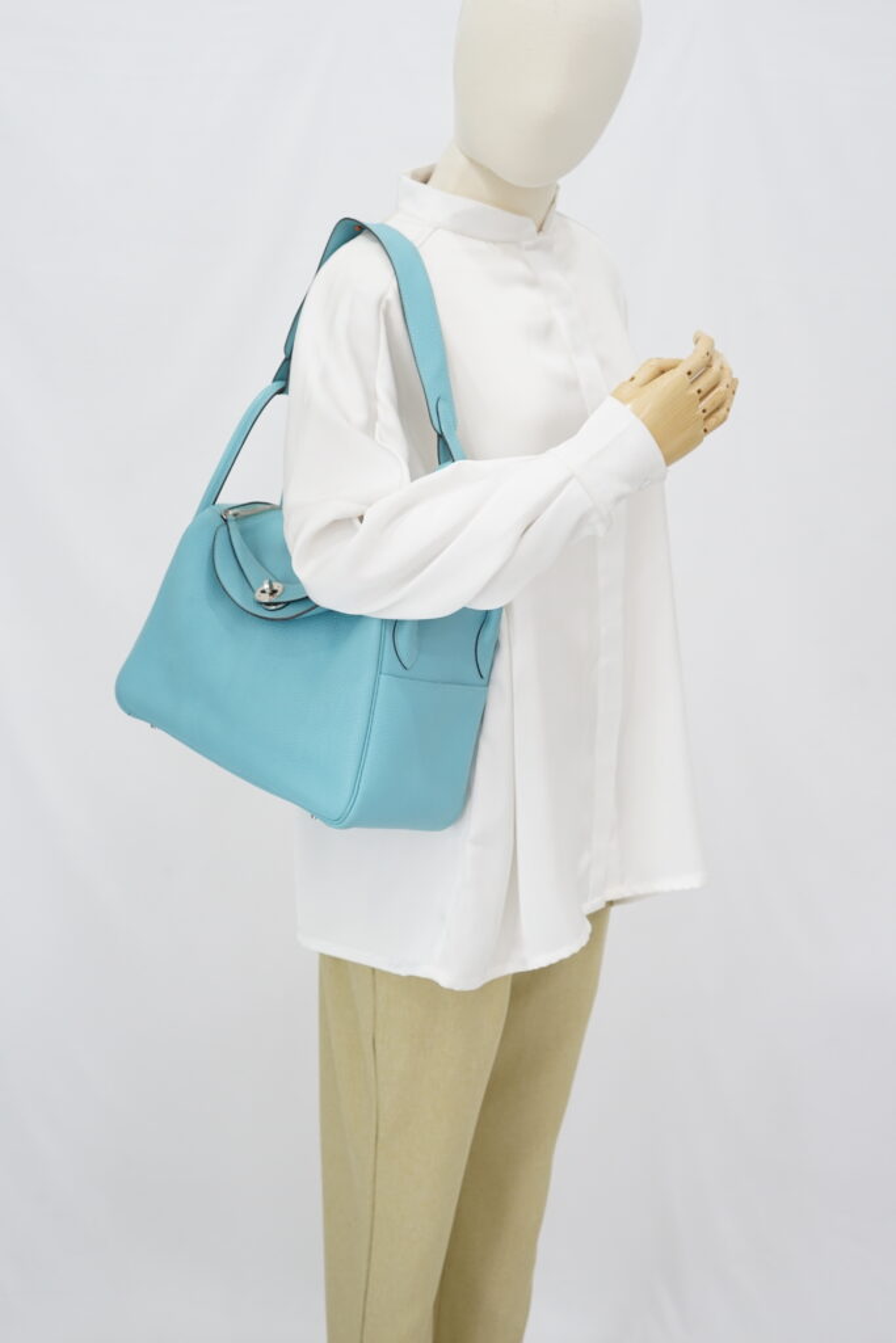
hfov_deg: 27.0
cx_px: 448
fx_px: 1866
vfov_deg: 39.6
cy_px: 672
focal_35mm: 50
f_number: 6.3
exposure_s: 1/10
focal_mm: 50
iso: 640
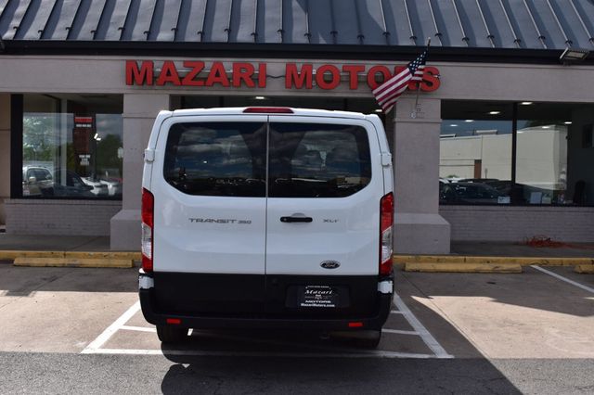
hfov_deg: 46.4
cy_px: 198
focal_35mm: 42
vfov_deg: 31.9
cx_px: 297
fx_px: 693
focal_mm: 28
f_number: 11
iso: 280
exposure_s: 1/500
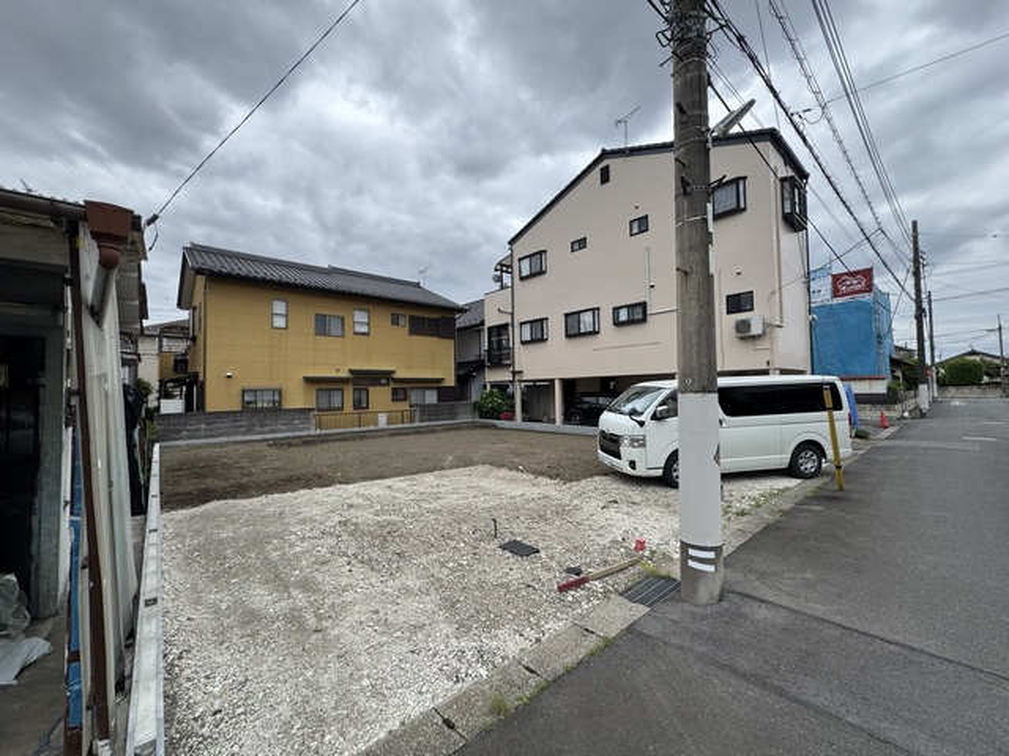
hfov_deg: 102.1
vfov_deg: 85.7
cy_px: 378
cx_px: 504
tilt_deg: +1.0
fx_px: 408
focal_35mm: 14
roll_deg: +0.9
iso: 40
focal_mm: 2.22
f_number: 2.2
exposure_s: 1/849
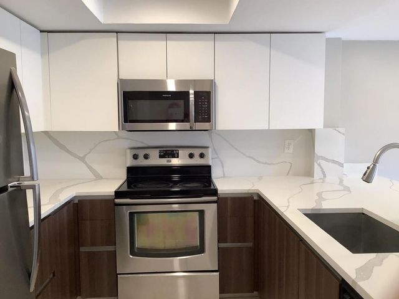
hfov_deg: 58.4
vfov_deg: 45.4
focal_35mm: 31
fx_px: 357
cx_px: 200
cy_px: 150
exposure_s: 1/60
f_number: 2.4
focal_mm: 3.3
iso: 160
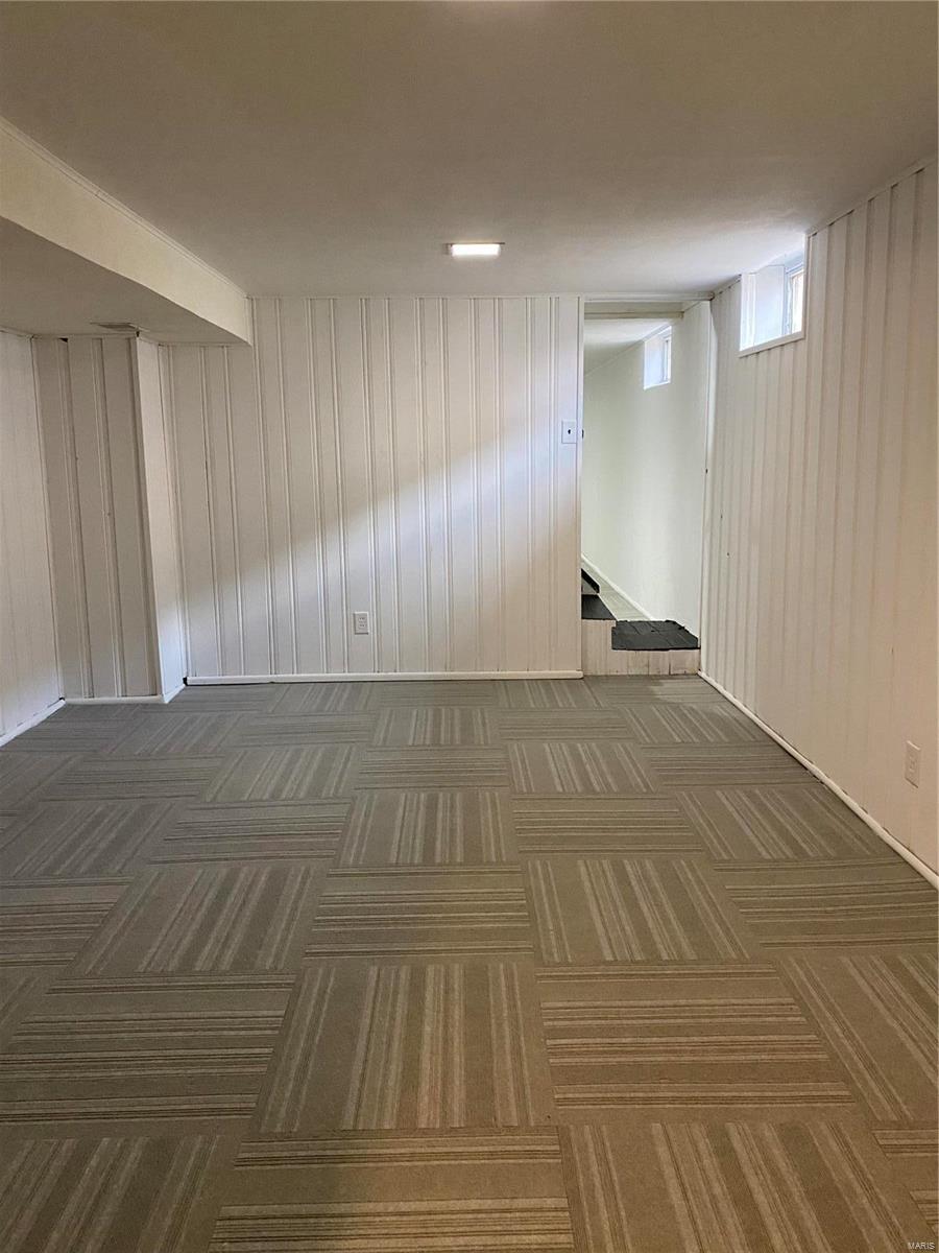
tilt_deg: -9.3
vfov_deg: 67.3
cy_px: 626
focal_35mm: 26
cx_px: 470
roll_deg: +0.8
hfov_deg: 53.1
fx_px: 940
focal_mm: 4.25
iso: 500
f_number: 1.8
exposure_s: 1/60
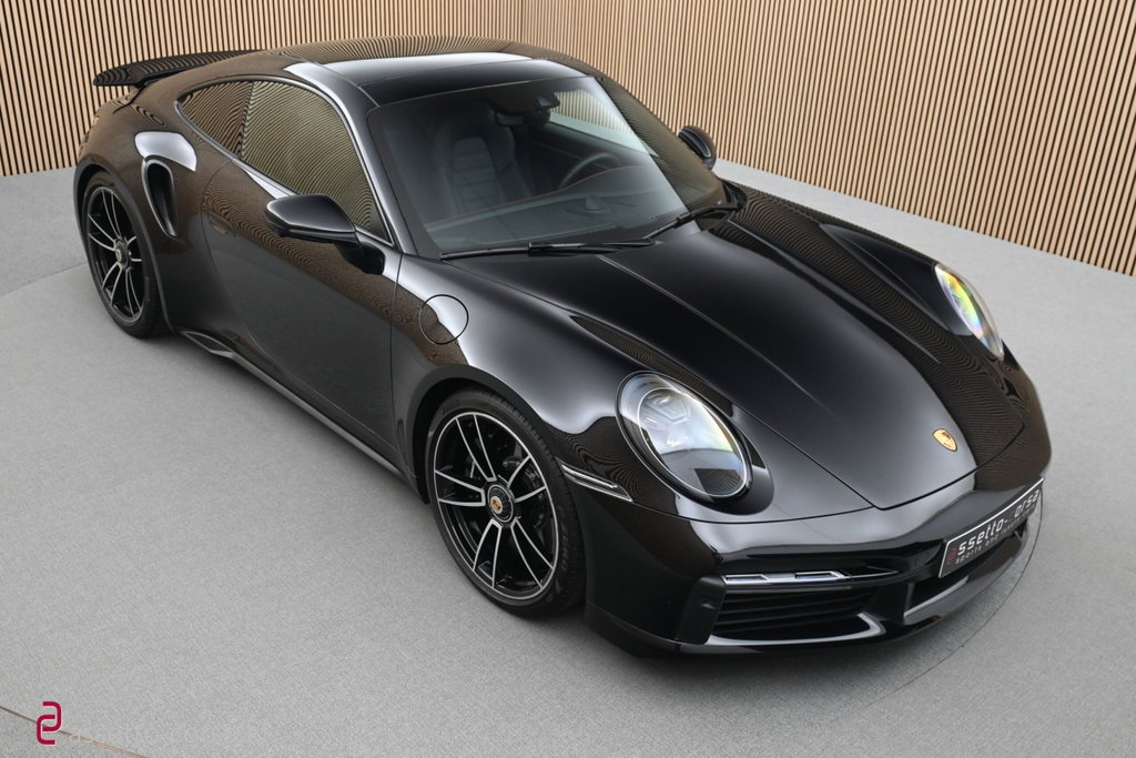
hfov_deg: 56.1
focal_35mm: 34
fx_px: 1065
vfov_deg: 39.2
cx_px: 568
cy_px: 379
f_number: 4
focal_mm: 22.5
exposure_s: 1/40
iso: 800
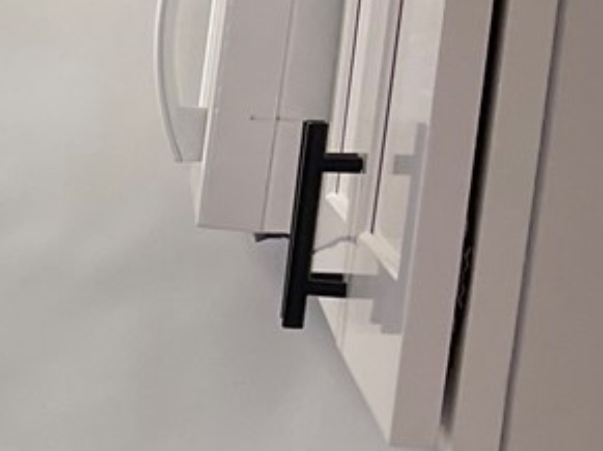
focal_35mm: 143
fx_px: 2490
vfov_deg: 10.2
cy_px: 501
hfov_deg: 10.8
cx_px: -1036
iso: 80
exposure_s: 1/120
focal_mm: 5.1
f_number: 1.6
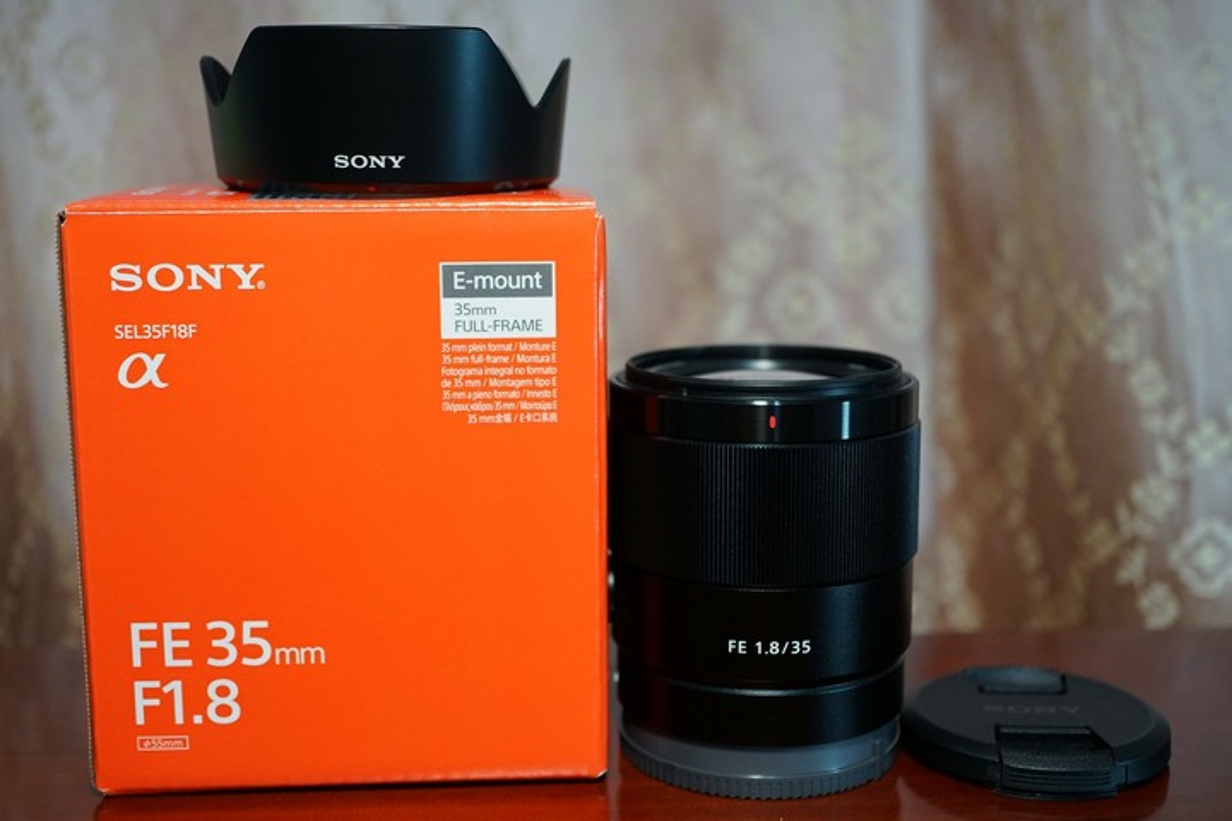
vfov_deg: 29.9
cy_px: 410
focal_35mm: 45
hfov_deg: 43.6
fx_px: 1540
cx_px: 616
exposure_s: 1/60
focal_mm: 30
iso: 400
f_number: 3.5
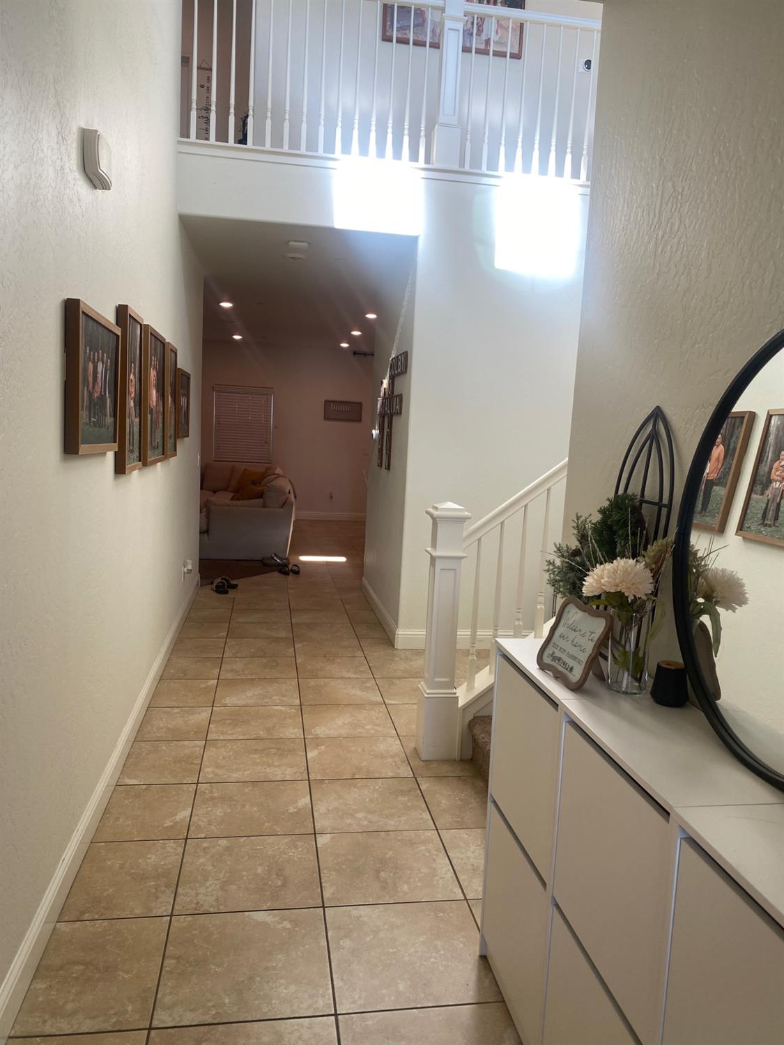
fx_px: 785
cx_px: 392
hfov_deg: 53.1
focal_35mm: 26
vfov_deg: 67.3
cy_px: 522
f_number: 1.8
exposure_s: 1/120
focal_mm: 4.25
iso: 50
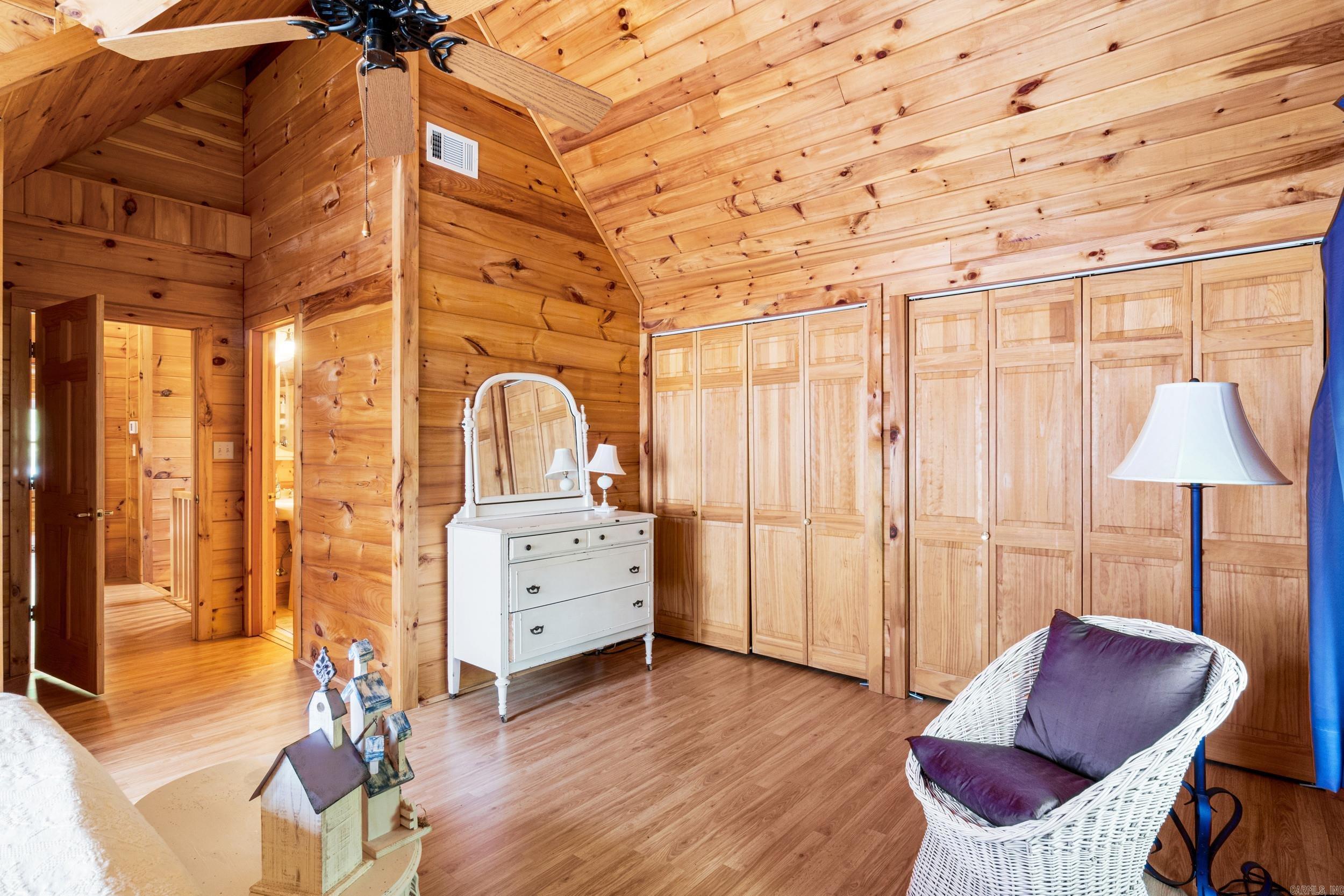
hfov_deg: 90.0
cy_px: 448
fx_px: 672
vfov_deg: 67.4
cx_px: 672
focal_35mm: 18
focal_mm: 12
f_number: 9
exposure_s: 3.2
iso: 250
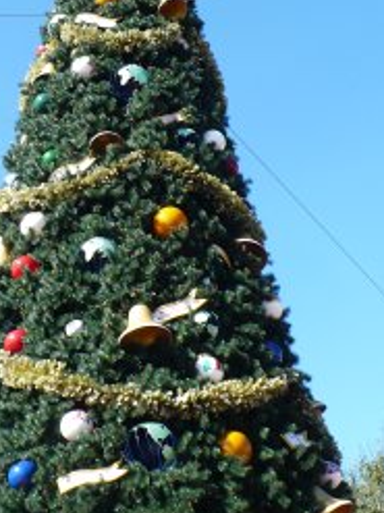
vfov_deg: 26.9
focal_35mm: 72
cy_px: 189
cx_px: 137
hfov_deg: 20.4
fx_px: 1066
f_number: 2.8
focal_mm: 6.1
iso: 100
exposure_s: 1/500
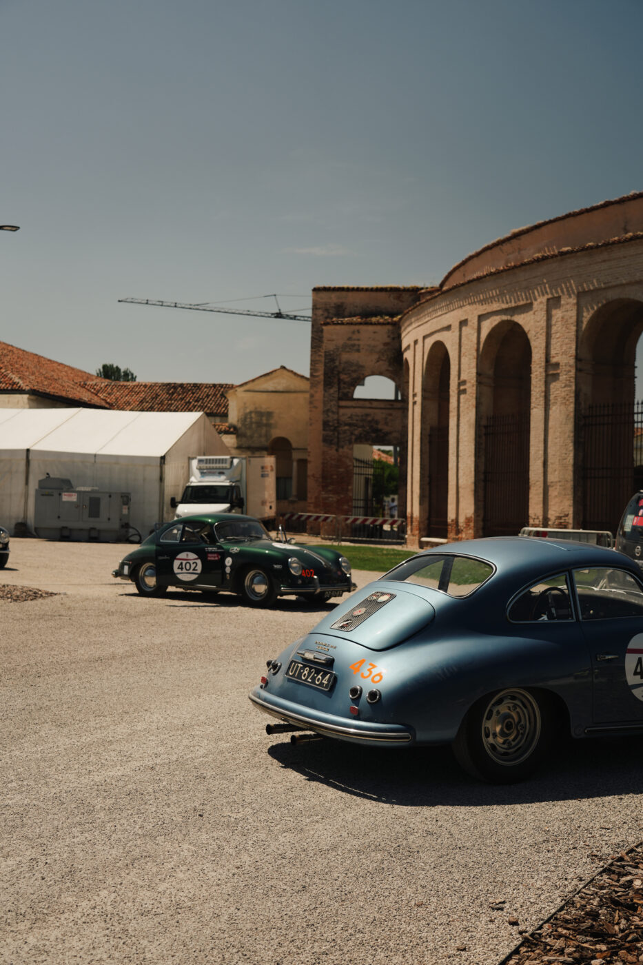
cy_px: 482
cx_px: 322
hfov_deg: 31.9
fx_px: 1125
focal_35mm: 42
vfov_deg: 46.4
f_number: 4
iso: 100
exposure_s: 1/1000
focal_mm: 42
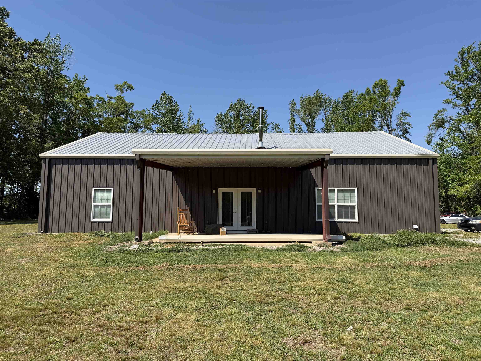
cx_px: 240
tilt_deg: +5.8
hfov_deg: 71.6
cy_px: 180
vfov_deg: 56.8
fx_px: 333
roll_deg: +0.5
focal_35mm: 24
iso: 80
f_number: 1.78
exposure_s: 1/4405
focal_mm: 6.76
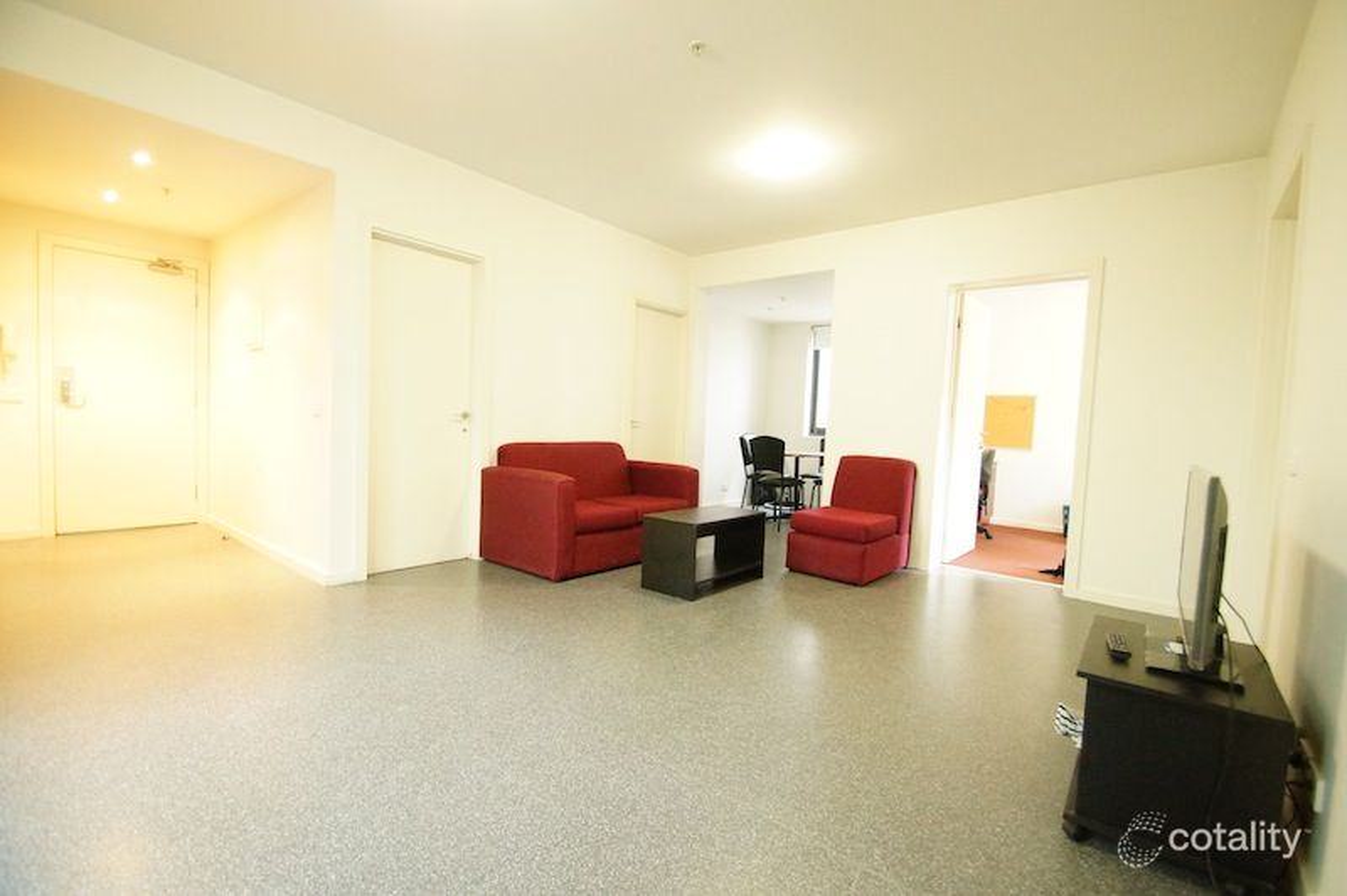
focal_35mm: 15
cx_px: 674
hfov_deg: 100.4
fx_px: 561
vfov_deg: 77.2
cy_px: 448
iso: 3200
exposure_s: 1/30
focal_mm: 10
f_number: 3.5
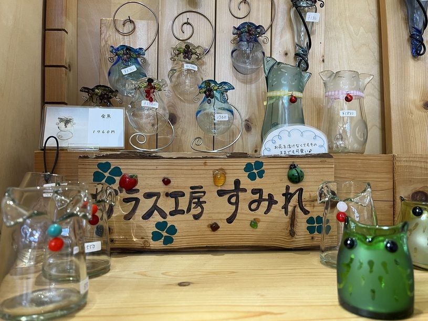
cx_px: 214
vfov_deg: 53.1
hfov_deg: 67.3
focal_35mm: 26
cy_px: 160
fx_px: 321
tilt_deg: +1.8
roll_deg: +0.8
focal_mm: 5.1
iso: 100
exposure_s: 1/50
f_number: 1.6
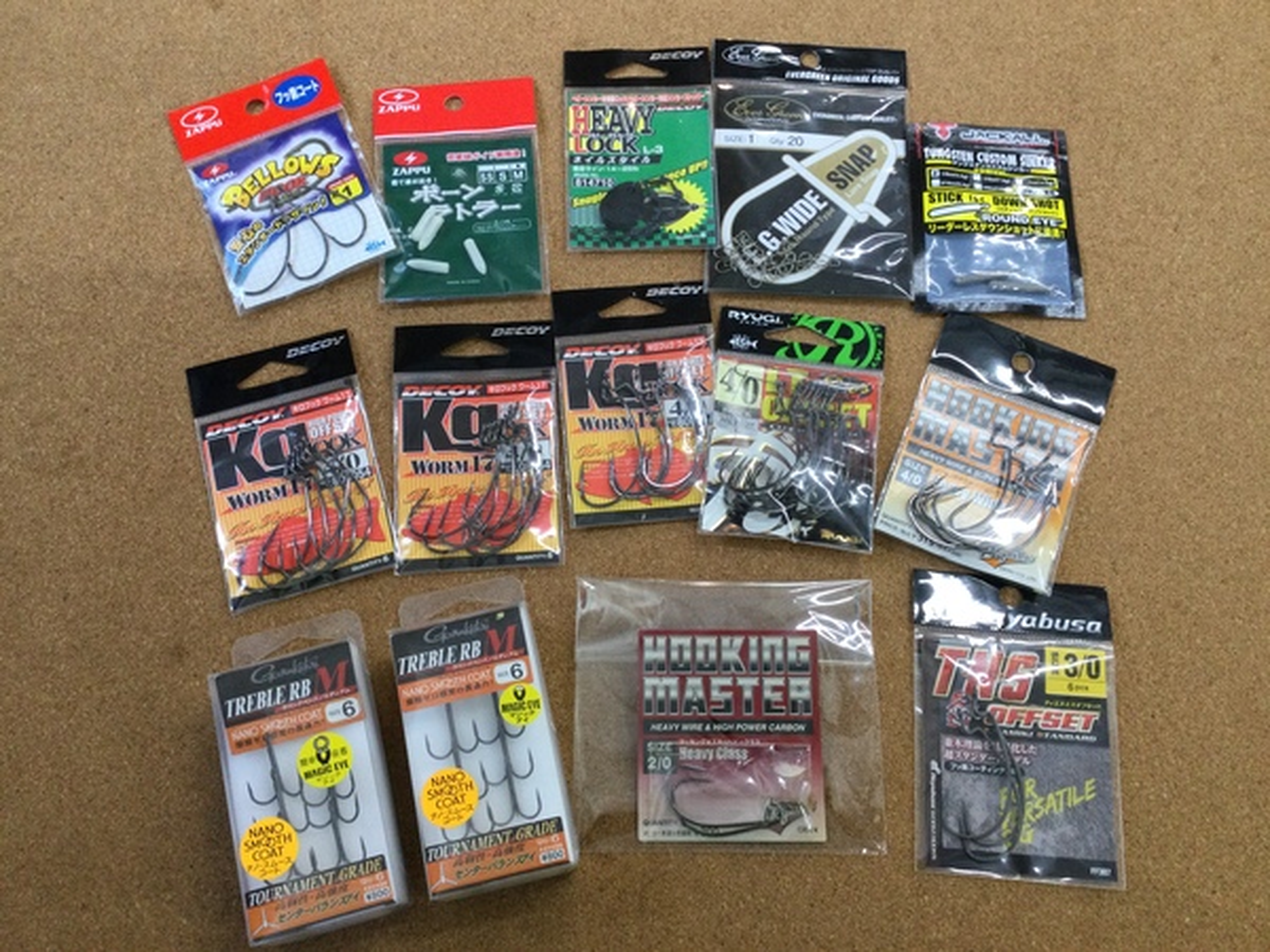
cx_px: 635
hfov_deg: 58.4
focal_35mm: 31
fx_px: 1137
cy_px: 476
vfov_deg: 45.4
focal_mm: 3.3
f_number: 2.4
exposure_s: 1/30
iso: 32
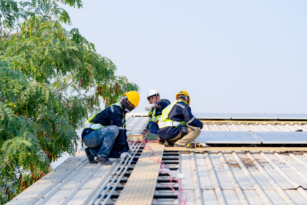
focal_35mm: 91
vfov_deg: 15.0
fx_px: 776
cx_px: 154
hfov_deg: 22.4
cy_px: 102
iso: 100
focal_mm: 91
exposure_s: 1/640
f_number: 4.5
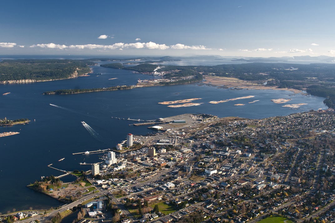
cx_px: 168
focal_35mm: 36
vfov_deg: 36.8
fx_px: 335
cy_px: 112
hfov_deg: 53.2
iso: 400
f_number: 6.3
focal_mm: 24
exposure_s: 1/250
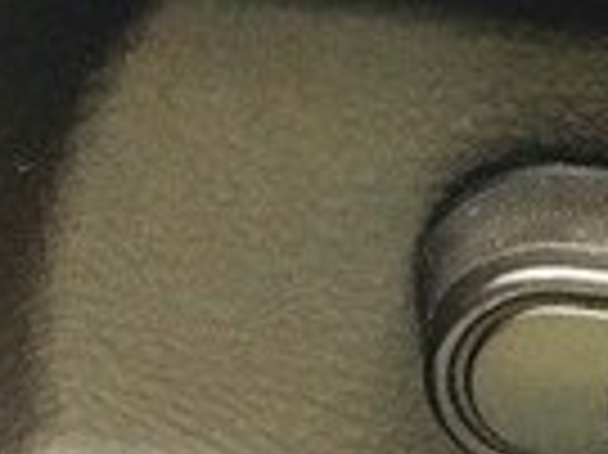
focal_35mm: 142
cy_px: 748
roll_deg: -8.7
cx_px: 995
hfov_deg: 12.9
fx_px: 2492
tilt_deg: -40.6
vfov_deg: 10.0
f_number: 2.2
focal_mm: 4.15
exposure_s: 1/25
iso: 200
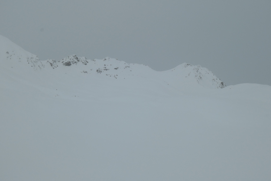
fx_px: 346
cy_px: 90
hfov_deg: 42.7
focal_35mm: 46
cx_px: 136
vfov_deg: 29.2
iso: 200
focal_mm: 16.7
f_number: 8
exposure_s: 1/1000
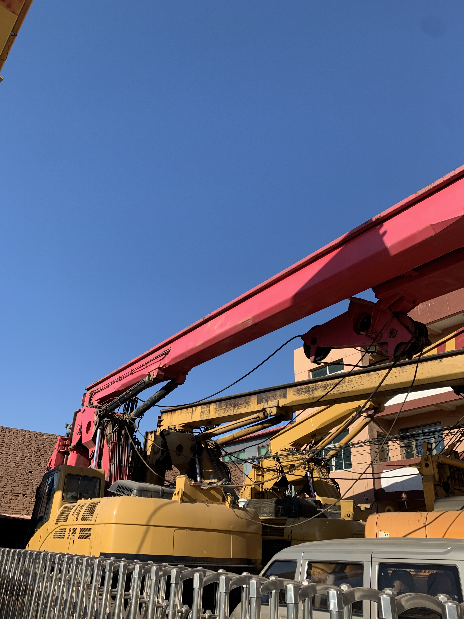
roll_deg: -3.6
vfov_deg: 67.3
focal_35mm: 26
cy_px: 310
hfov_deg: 53.1
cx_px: 232
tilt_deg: +28.1
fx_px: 465
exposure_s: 1/1718
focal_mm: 4.25
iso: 25
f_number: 1.8
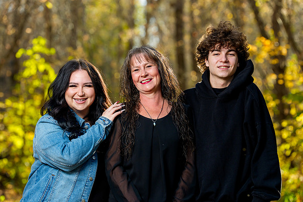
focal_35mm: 132
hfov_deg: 15.5
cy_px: 101
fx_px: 1111
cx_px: 152
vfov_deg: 10.4
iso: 400
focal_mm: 132
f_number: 4
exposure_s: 1/160
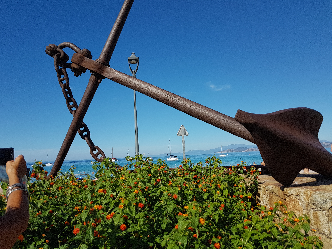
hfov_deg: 65.3
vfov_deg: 51.3
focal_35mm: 27
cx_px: 164
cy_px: 122
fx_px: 259
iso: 40
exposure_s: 1/3048
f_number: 1.7
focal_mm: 4.2
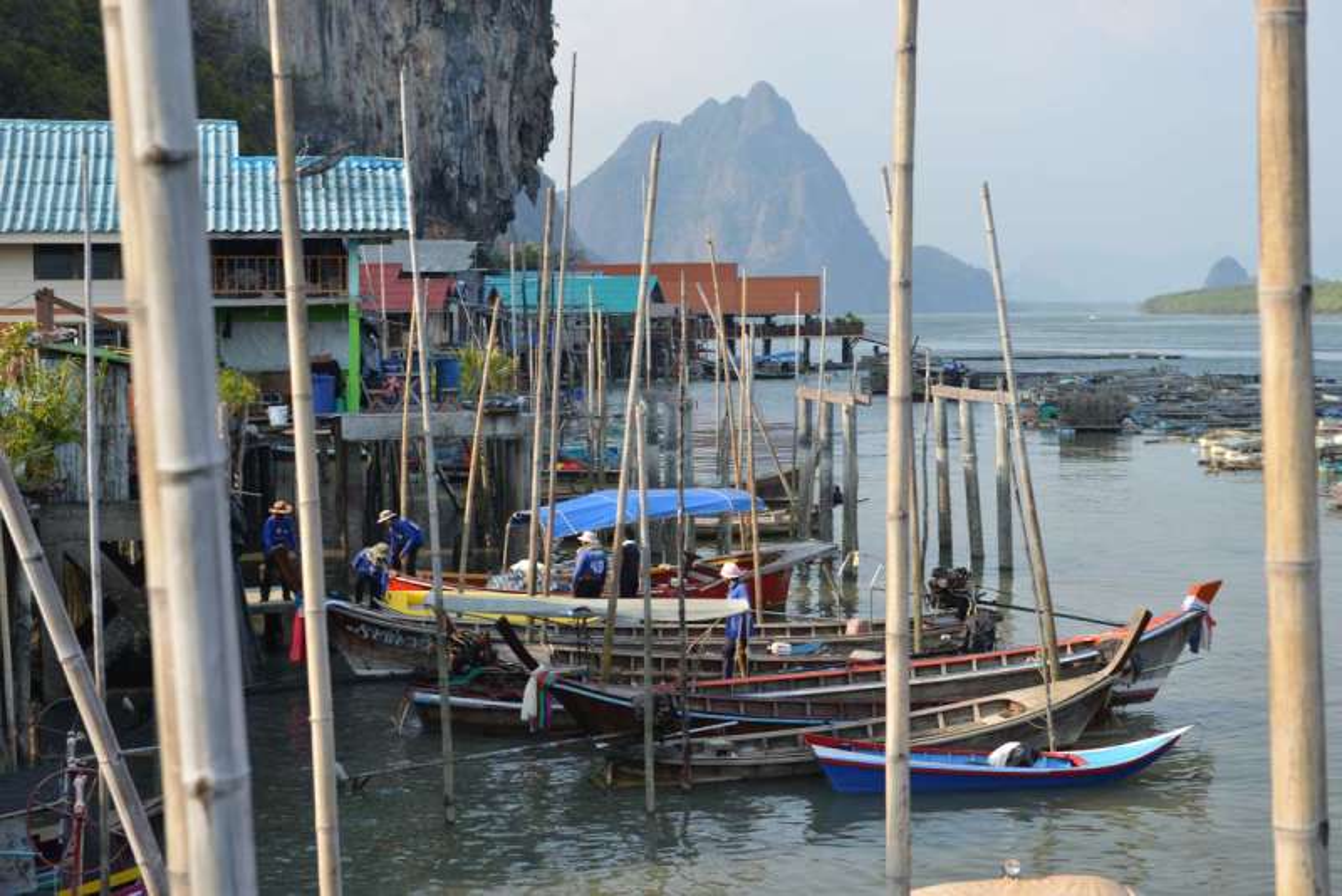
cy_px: 448
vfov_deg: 20.6
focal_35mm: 66
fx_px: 2461
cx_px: 671
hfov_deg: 30.5
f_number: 5
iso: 100
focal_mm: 66
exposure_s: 1/100
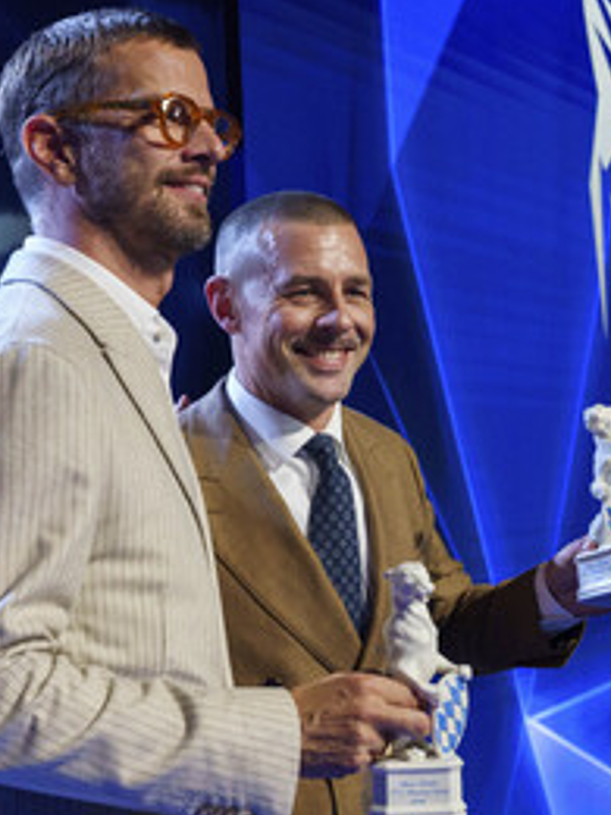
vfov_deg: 27.8
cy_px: 458
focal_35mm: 70
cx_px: 237
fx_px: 1647
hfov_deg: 21.0
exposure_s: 1/200
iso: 10000
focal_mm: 42
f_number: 5.6
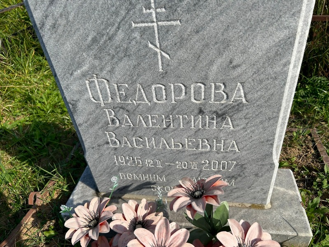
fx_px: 247
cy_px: 124
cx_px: 164
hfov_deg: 67.3
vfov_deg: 53.1
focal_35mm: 26
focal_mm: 5.7
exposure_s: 1/3968
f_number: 1.5
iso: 50
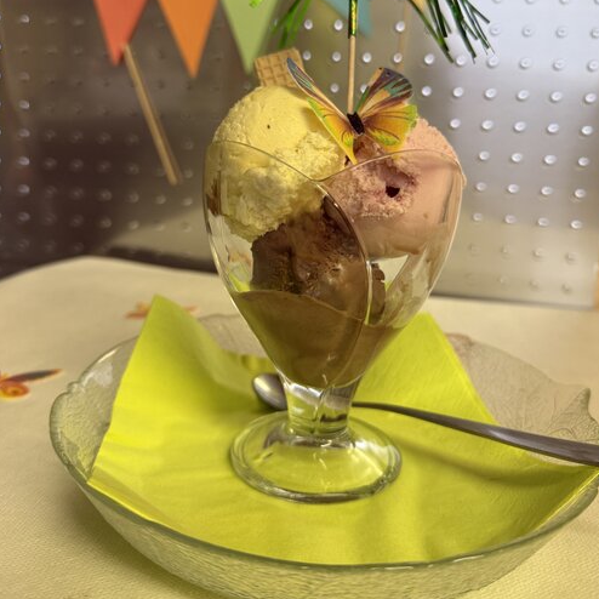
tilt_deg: -8.9
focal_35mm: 29
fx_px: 568
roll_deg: -3.2
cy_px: 235
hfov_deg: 55.6
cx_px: 303
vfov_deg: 55.1
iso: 200
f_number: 1.78
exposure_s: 1/50
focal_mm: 6.76
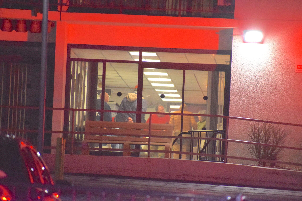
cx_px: 151
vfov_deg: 3.1
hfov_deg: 4.6
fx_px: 3775
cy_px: 100
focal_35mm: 450
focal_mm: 300
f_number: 6.3
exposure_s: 1/125
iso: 1400
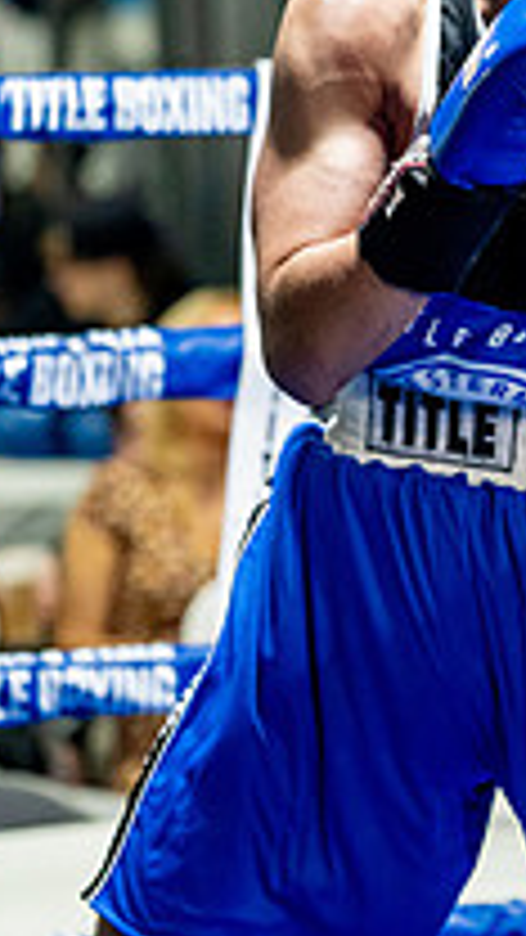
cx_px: 949
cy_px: 443
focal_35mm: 237
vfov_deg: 9.1
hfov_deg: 5.1
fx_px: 5877
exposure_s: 1/800
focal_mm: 81
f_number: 2
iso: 4000
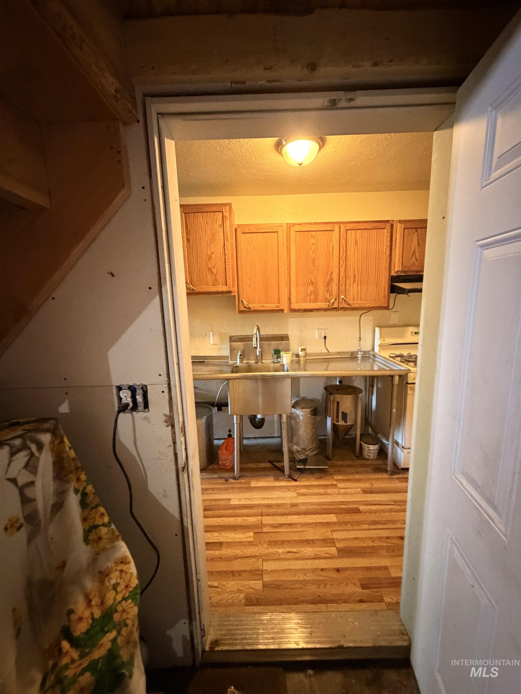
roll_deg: +0.2
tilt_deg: -9.2
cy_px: 347
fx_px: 281
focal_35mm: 14
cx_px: 260
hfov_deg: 85.7
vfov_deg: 102.1
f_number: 2.2
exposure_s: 1/40
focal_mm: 2.22
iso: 1000
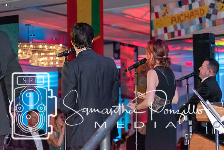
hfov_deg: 19.5
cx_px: 112
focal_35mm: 105
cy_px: 75
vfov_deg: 13.0
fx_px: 653
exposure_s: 1/60
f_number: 4.5
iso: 6400
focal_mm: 70
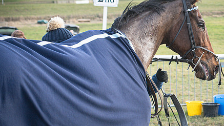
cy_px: 46
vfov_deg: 11.0
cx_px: 229
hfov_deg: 18.9
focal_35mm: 110
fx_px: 653
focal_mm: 50
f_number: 4
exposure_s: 1/640
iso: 250
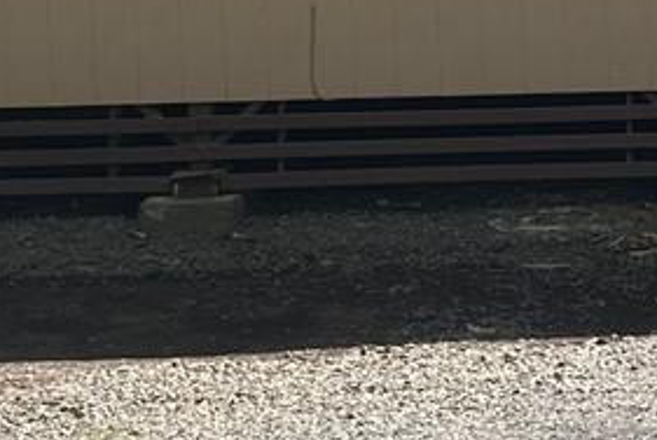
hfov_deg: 13.5
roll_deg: +0.7
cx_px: 1038
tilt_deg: -3.9
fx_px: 2594
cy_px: -124
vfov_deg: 9.5
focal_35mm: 142
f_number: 1.78
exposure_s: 1/2155
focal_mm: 6.86
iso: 80
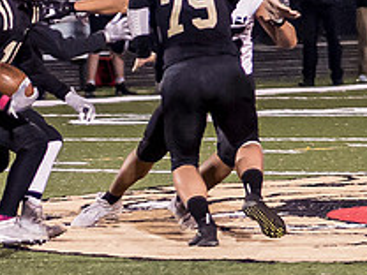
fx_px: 6319
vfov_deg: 2.5
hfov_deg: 3.3
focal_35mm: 596
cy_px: 229
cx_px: -80
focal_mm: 45
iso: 2000
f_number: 1.2
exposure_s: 1/1000
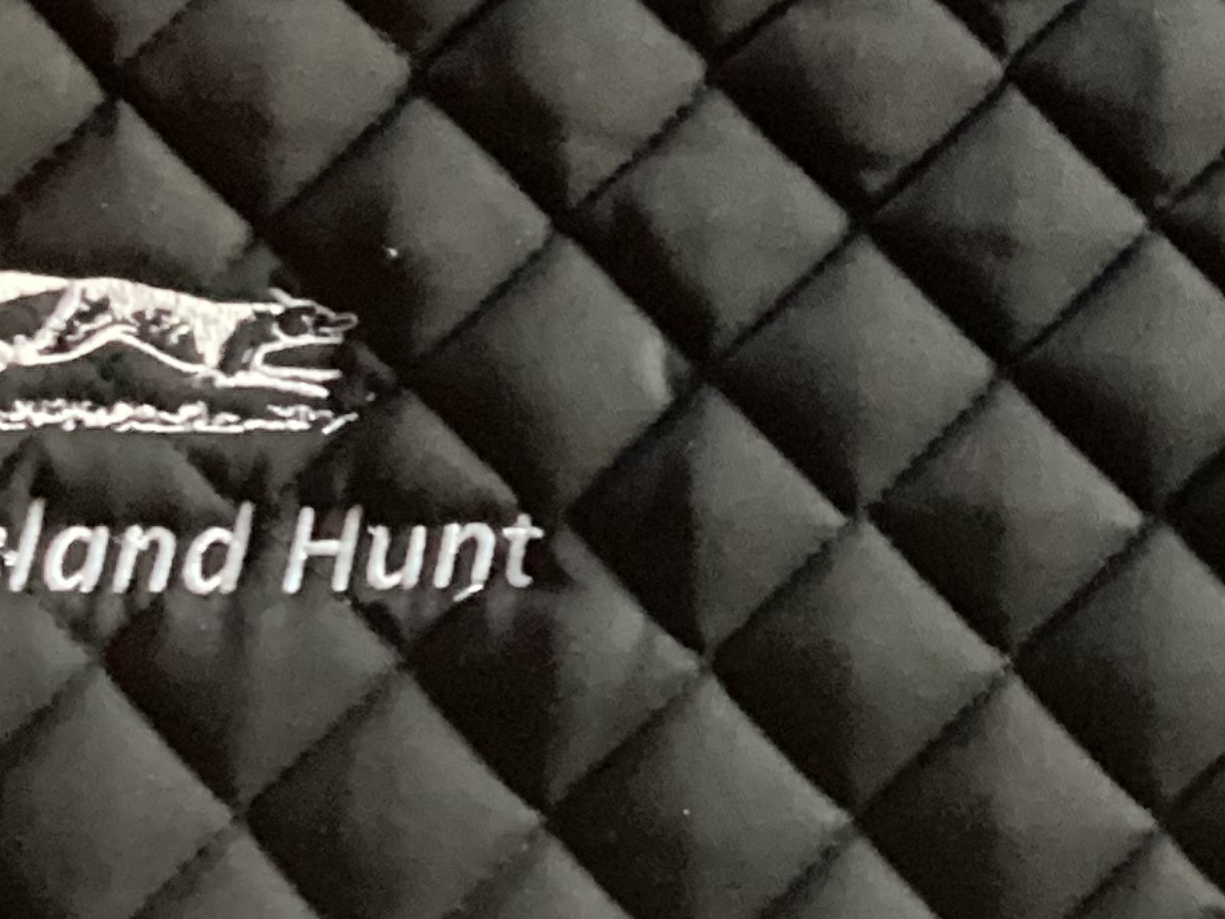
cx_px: 1277
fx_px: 3893
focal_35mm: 110
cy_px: -353
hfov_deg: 17.4
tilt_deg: -81.6
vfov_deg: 12.9
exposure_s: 1/17
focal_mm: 3.3
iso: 800
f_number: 2.4
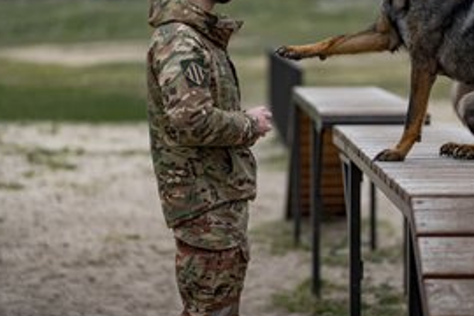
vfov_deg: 10.9
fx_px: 1659
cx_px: 274
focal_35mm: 126
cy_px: 97
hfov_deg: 16.3
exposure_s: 1/1600
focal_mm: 85
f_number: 1.8
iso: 100
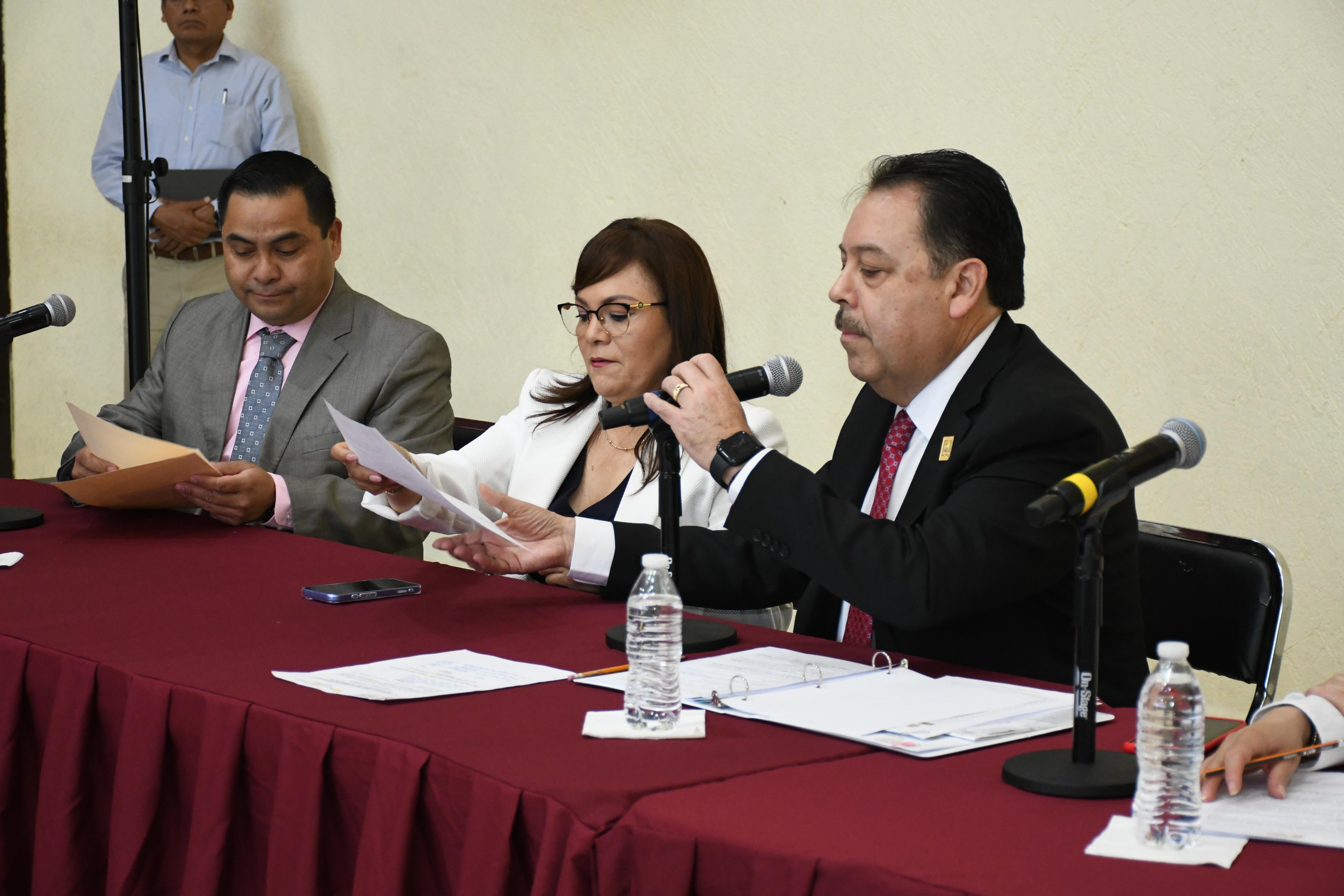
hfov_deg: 26.0
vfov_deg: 17.5
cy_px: 448
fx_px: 2912
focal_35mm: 78
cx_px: 672
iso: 2500
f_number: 4.8
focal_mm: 52
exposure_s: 1/100
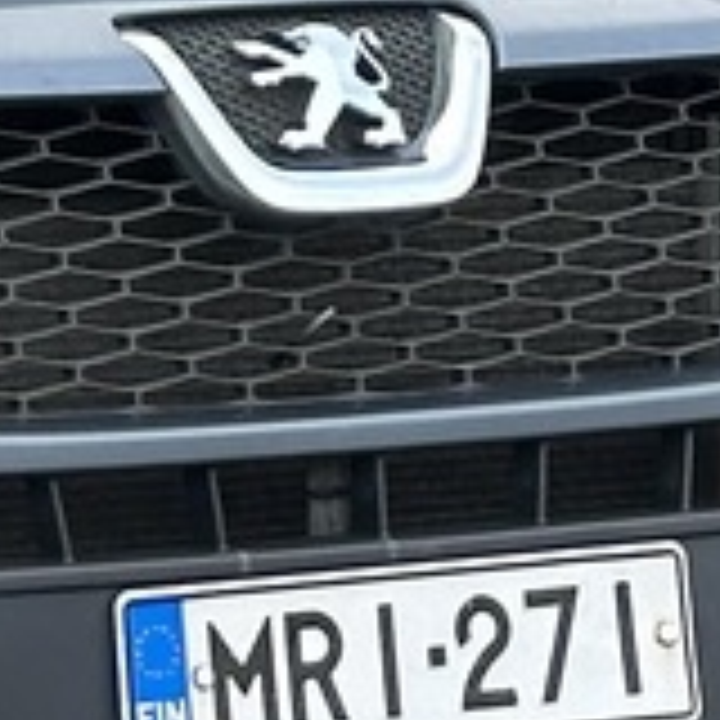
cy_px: -315
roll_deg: +0.2
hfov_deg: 4.5
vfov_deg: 4.6
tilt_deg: +0.8
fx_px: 8989
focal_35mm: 382
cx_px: -958
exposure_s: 1/519
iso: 64
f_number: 1.78
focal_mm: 6.86
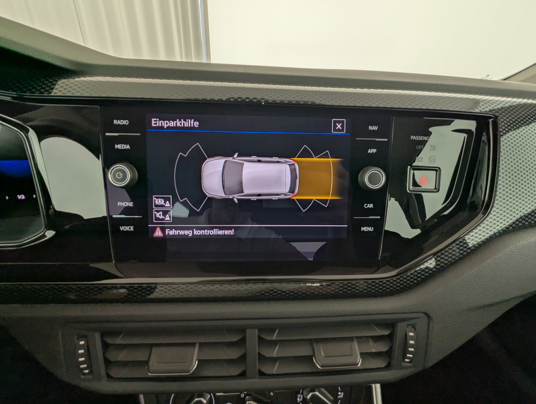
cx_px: 268
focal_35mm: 16
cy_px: 202
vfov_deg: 78.2
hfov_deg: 94.4
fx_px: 248
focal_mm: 2.35
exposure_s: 1/95.1
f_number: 2.2
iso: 51
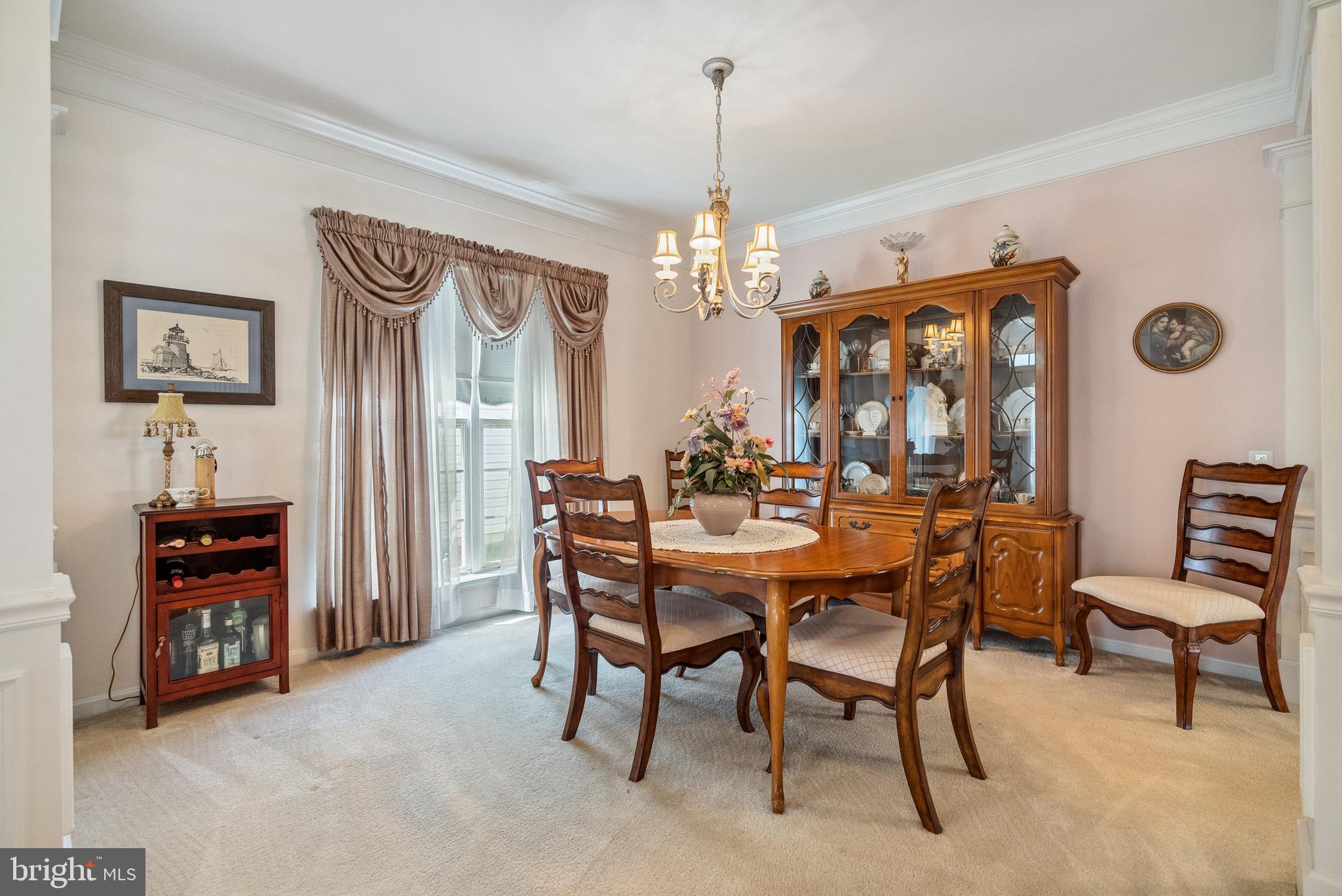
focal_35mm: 16
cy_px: 448
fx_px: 597
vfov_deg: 73.8
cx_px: 671
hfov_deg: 96.7
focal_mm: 16
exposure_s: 1/160
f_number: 4
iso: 2500
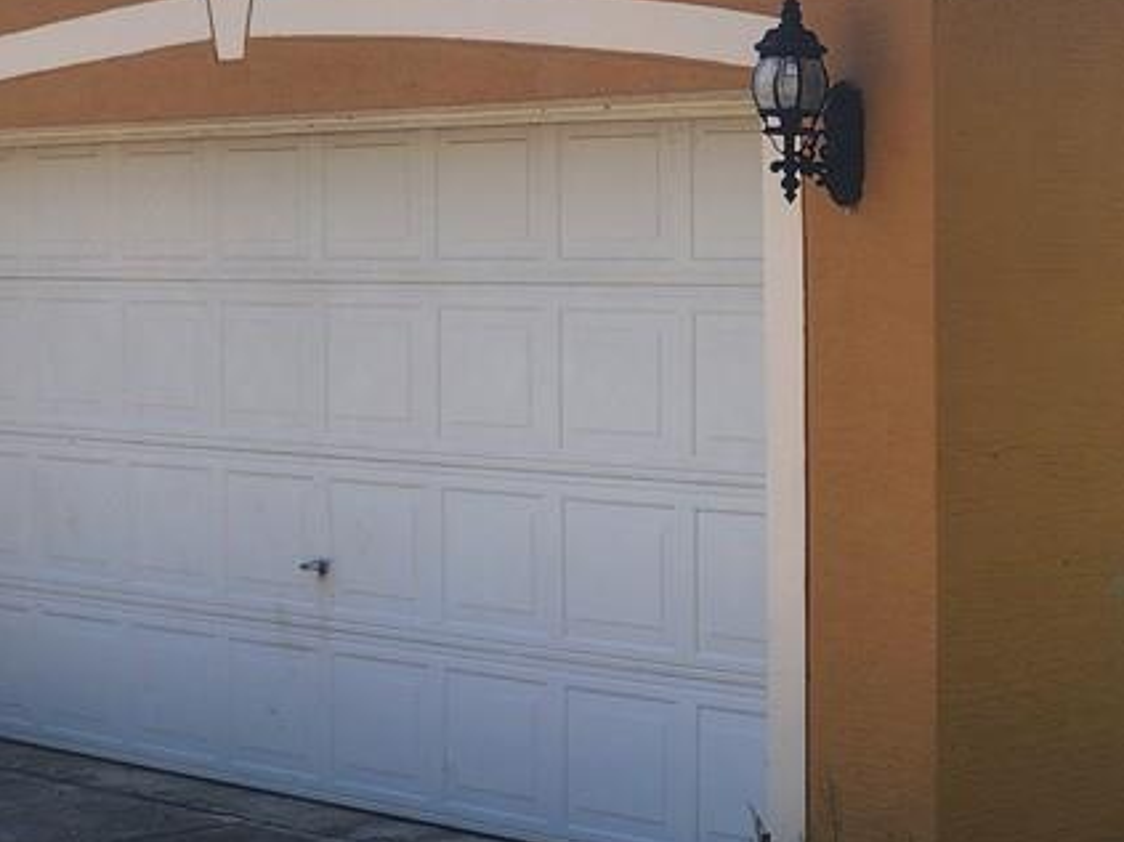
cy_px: 406
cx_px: 1610
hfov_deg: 19.9
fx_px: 2824
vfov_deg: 17.0
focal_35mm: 87
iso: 12
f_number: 1.8
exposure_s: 1/963
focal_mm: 6.4
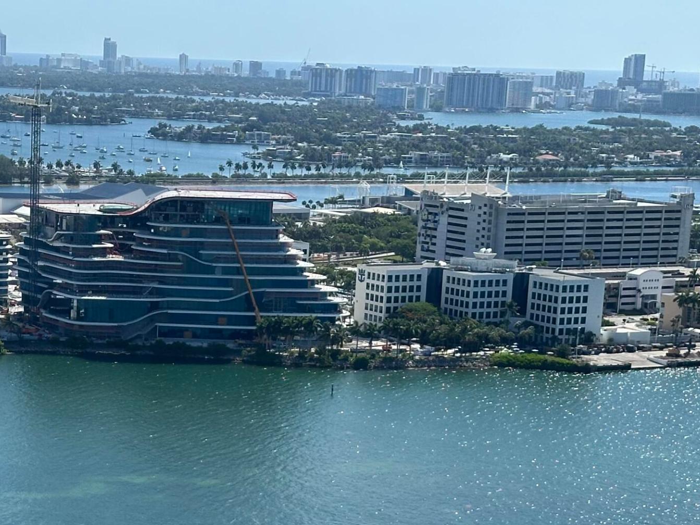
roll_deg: -2.1
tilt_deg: -13.8
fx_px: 2083
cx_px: 134
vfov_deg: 14.1
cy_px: 538
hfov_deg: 18.9
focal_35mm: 103
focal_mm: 6.86
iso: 64
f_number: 1.78
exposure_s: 1/3731
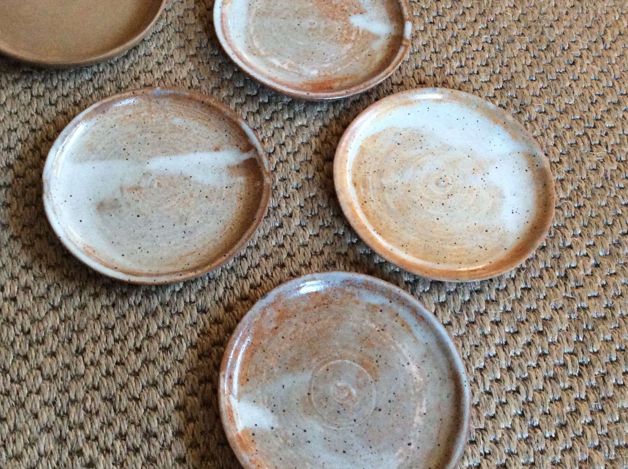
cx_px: 271
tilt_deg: -63.5
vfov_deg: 35.0
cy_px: 229
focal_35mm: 41
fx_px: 743
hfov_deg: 45.7
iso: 250
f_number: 2.4
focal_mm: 3.3
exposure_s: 1/25
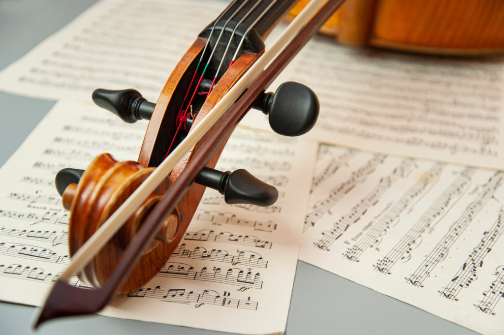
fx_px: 923
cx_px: 252
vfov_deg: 20.6
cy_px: 168
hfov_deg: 30.5
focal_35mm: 66
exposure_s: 1/100
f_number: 4.5
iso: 320
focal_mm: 66
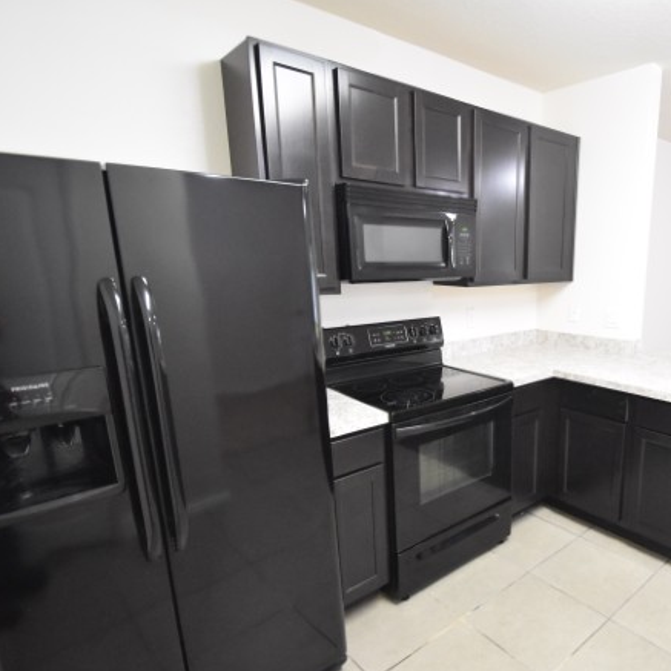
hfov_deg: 68.4
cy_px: 365
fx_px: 461
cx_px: 487
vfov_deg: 72.0
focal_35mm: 21
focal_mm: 10
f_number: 3.5
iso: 4500
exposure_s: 1/60
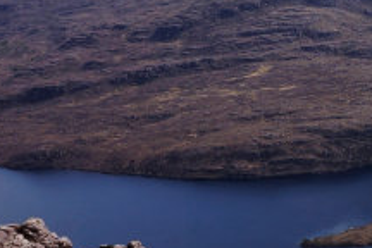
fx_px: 920
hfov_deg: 18.0
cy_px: 27
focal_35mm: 89
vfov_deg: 15.2
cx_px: 679
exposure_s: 1/100
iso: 100
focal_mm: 16
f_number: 14
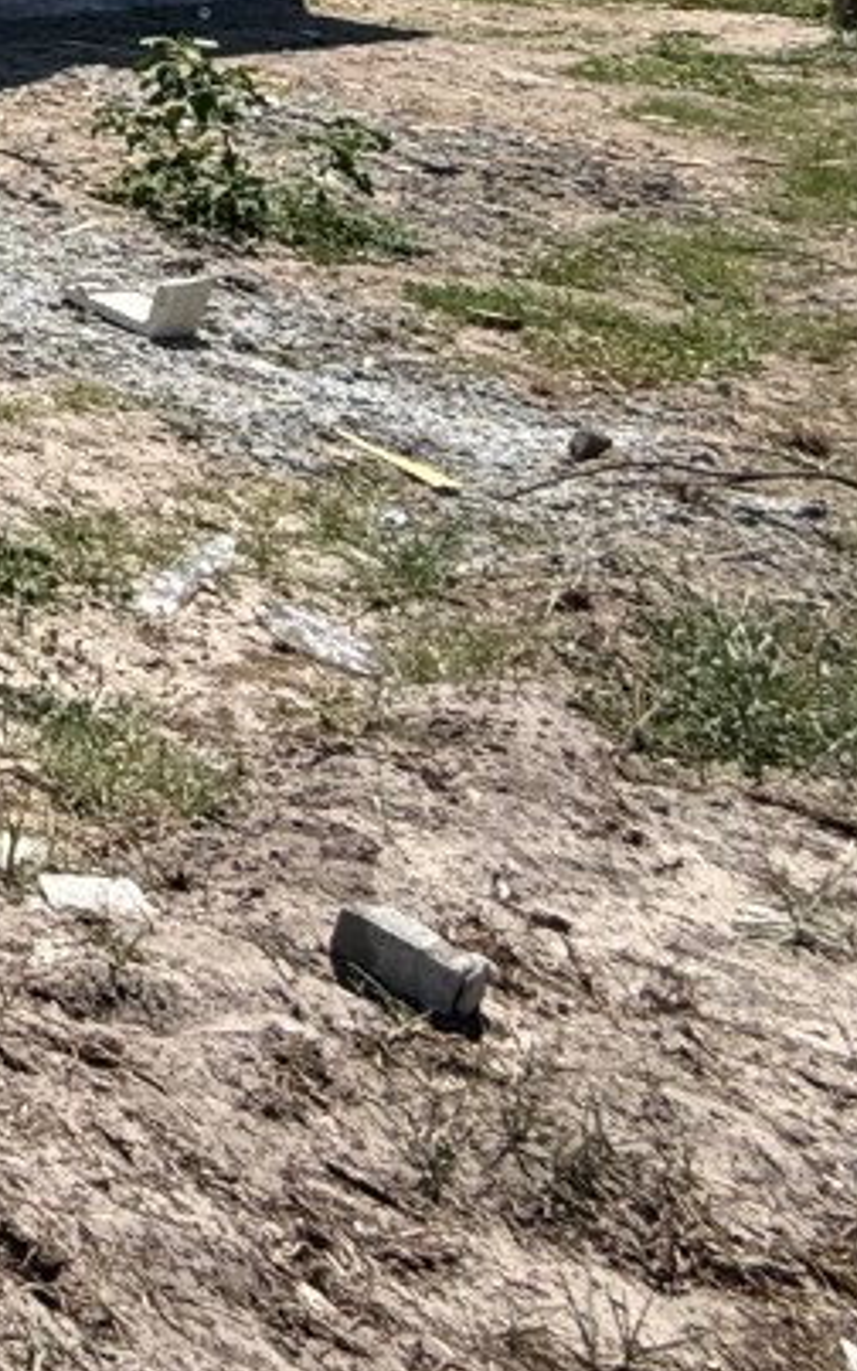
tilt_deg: -2.1
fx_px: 1980
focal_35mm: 53
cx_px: -1289
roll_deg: -0.7
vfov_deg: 32.9
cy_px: -177
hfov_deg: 14.2
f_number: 2.2
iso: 50
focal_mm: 2.22
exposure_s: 1/928
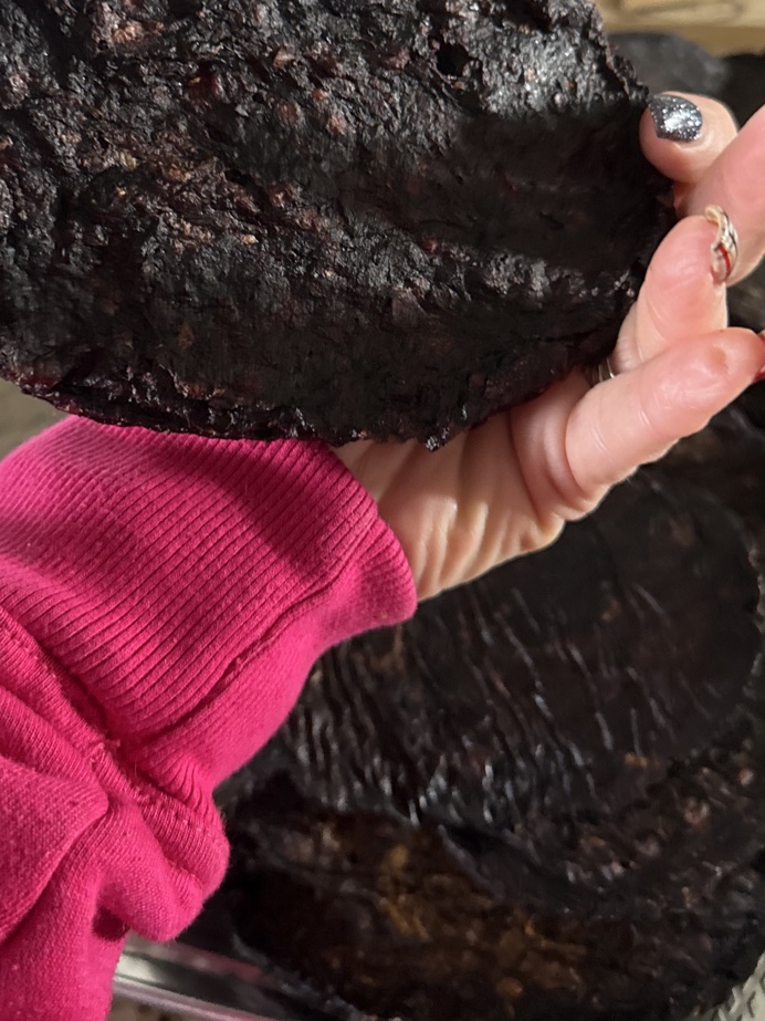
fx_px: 1149
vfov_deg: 46.3
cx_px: 329
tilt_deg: -43.6
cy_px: 262
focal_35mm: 39
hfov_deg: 36.7
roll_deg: +5.4
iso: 1000
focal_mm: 6.76
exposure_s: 1/40
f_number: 1.78
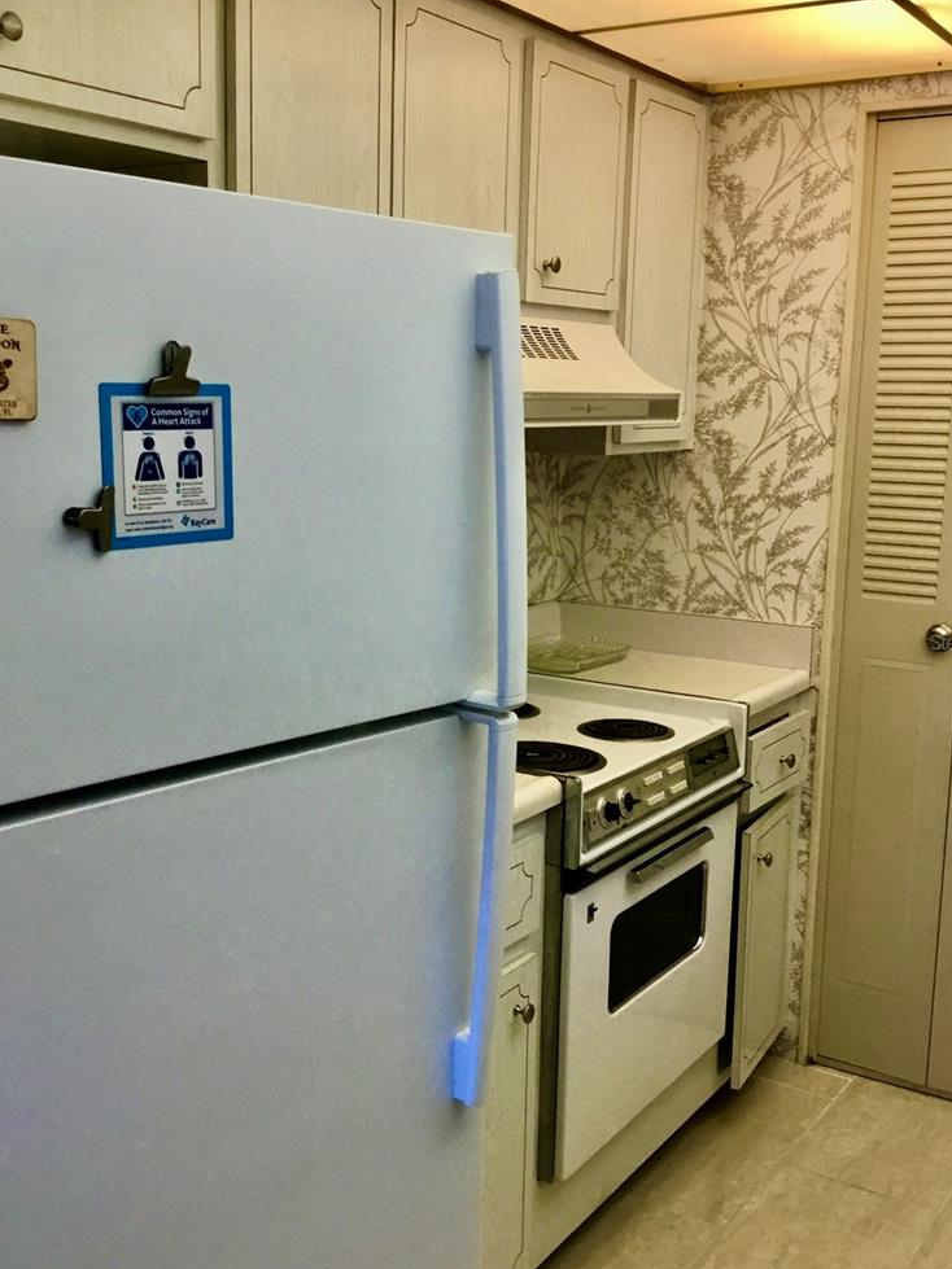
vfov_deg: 49.0
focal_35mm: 38
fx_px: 1394
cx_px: 438
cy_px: 642
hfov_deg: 37.7
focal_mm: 3.3
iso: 40
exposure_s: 1/30
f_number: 2.4
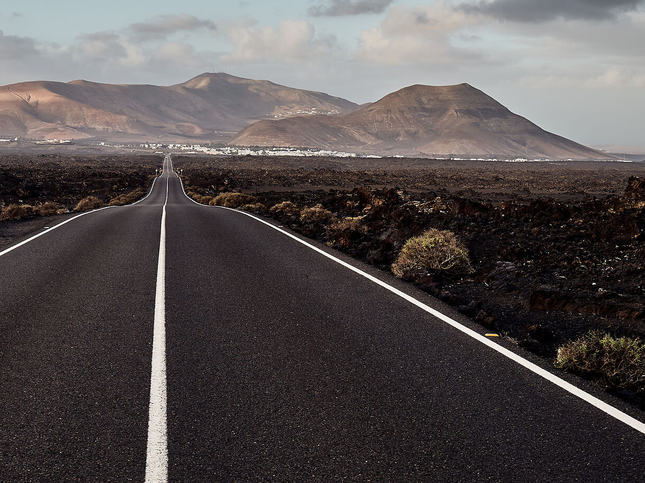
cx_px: 183
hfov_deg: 29.9
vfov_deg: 22.9
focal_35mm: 64
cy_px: 175
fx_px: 1192
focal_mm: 34
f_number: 8
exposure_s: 1/60
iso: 100
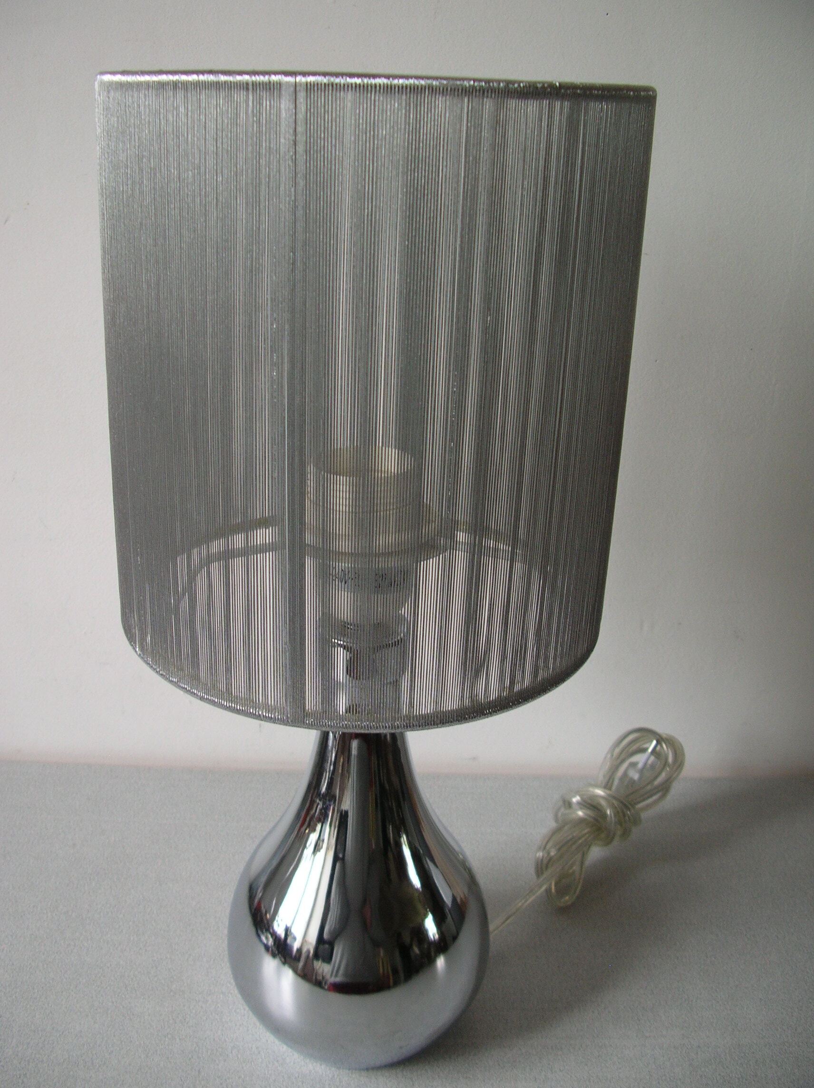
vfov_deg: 52.7
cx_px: 407
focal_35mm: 35
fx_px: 1099
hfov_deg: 40.6
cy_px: 544
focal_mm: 5.8
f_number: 2.8
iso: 50
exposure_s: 1/12.3
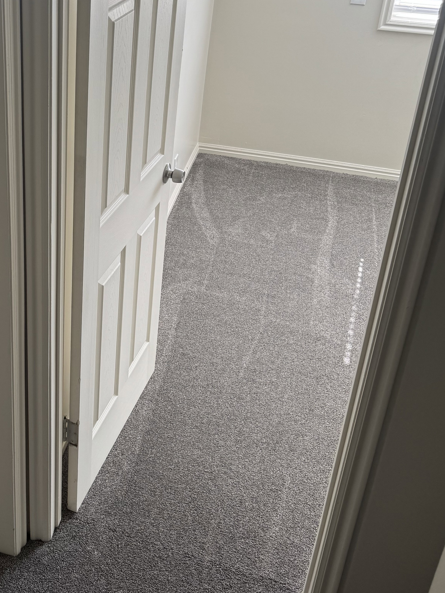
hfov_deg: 31.6
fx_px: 754
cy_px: 192
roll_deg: -1.4
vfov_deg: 42.3
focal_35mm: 44
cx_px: 60
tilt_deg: -26.1
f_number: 1.78
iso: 80
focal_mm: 6.76
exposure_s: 1/121
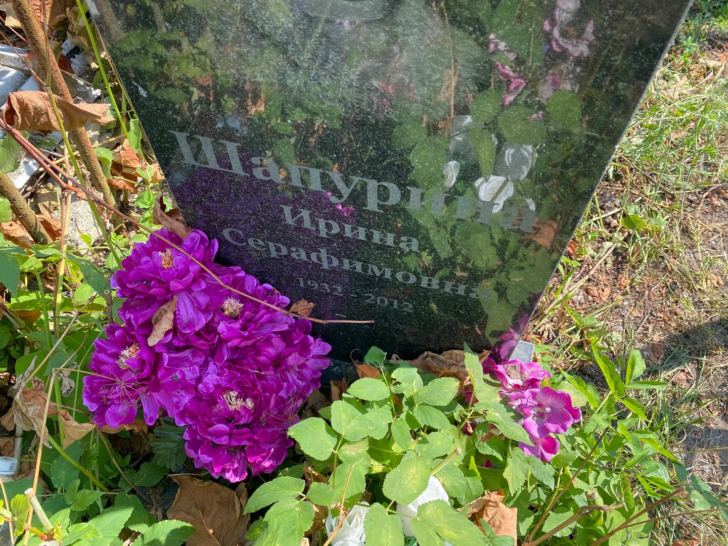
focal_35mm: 26
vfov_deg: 53.1
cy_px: 273
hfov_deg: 67.3
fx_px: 547
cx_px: 364
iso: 32
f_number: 1.8
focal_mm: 4.25
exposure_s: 1/560
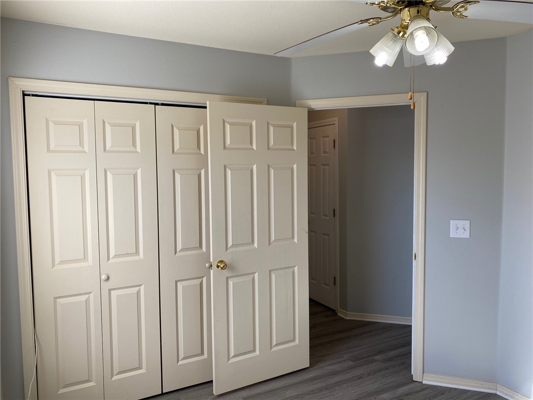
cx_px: 266
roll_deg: +0.6
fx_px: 400
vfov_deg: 53.1
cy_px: 200
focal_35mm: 26
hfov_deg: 67.3
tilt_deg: -2.4
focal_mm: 4.25
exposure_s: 1/192
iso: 32
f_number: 1.8
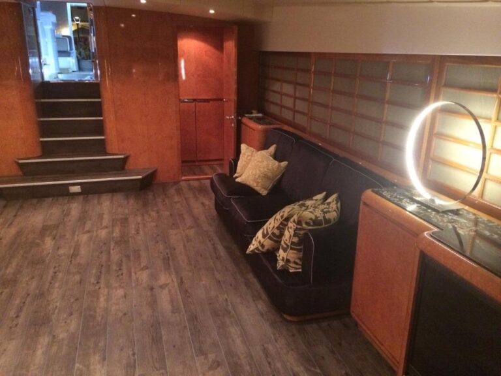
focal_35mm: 29
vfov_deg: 48.2
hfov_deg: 61.7
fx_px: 420
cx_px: 250
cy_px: 188
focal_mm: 4.15
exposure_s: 1/17
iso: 500
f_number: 2.2
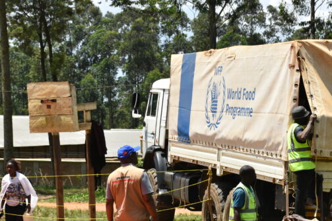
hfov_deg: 9.0
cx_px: 242
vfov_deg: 6.0
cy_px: 161
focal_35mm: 229
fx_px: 2111
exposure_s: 1/2000
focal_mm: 100
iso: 1000
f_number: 11
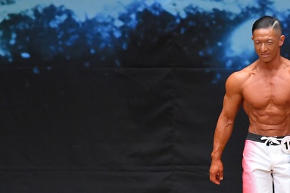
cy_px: 156
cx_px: 239
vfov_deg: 2.3
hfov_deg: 3.5
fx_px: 4785
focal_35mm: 594
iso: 8000
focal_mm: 230
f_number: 5.6
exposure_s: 1/400
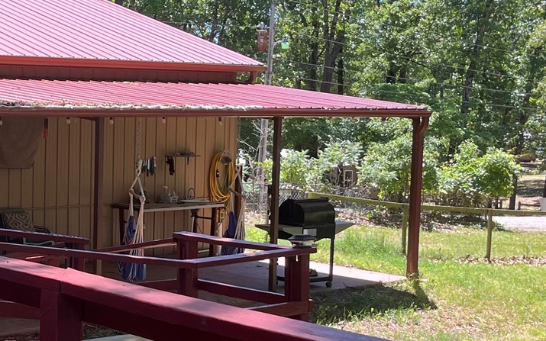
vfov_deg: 17.6
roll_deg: -0.2
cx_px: -3
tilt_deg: -5.9
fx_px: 1101
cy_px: 207
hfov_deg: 26.3
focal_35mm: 74
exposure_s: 1/432
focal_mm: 5.1
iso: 50
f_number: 1.6
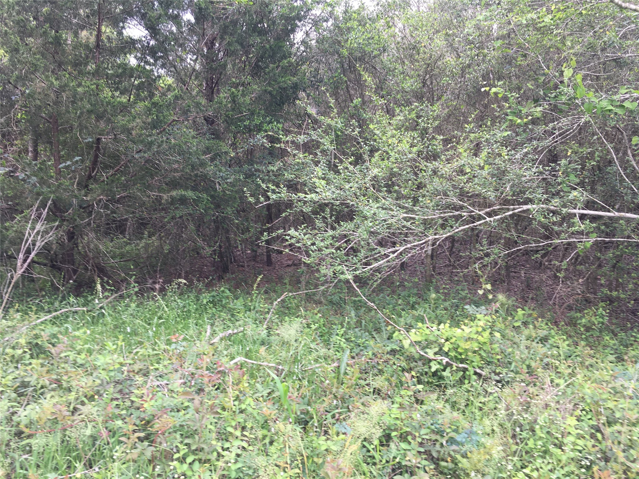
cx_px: 320
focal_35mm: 29
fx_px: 535
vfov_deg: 48.2
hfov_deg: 61.7
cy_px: 240
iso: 25
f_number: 2.2
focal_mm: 4.15
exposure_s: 1/142
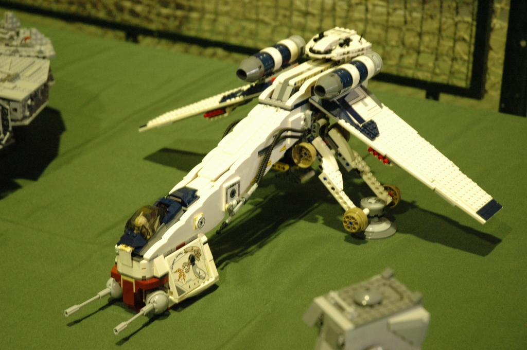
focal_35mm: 82
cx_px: 264
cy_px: 175
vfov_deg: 16.5
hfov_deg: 24.6
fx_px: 1206
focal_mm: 55
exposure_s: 1/10
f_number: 4.5
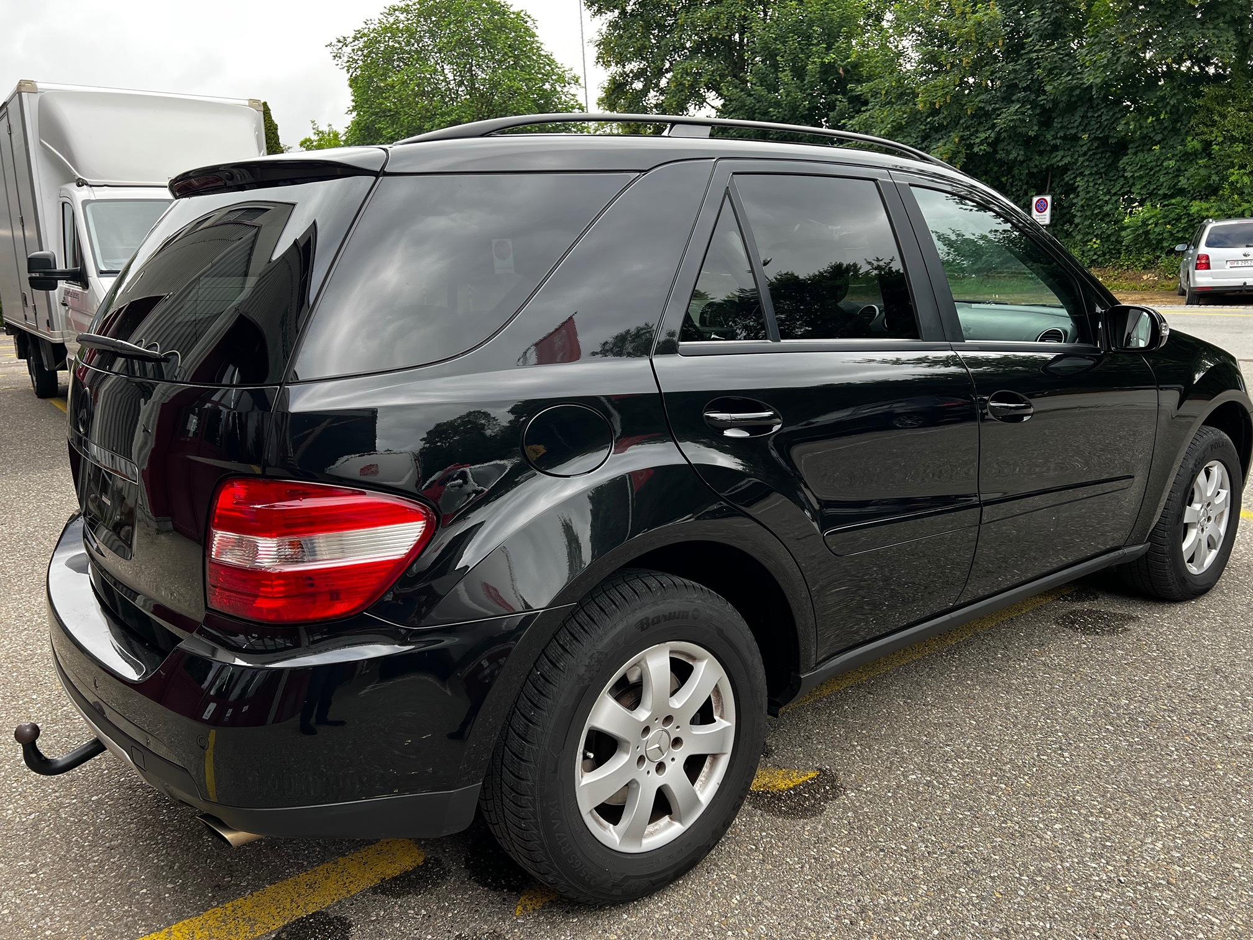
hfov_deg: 67.3
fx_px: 941
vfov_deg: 53.1
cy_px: 470
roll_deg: +4.3
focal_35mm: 26
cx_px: 626
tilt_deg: -13.6
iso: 50
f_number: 1.5
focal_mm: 5.7
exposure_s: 1/304
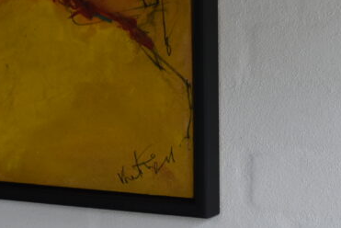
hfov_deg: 22.4
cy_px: -57
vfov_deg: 14.5
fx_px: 863
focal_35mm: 91
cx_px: 152
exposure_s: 1/125
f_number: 5.6
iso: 400
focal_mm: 22
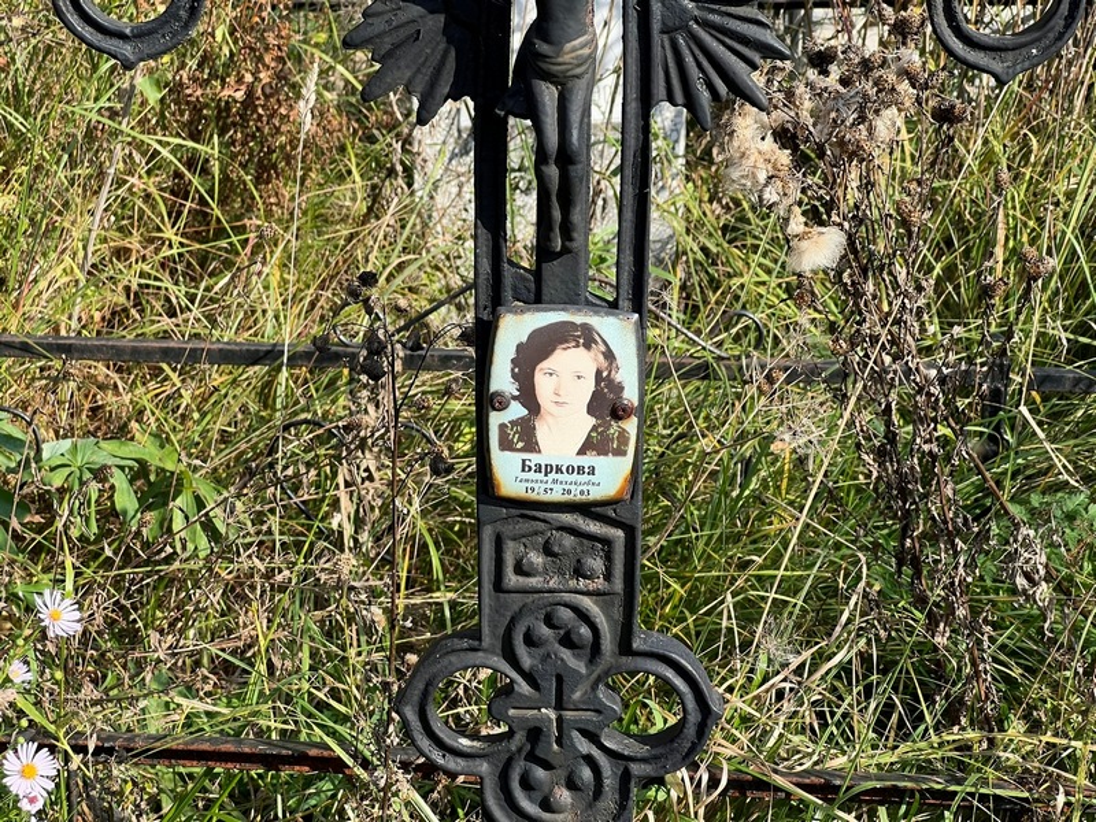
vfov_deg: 19.1
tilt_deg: -18.8
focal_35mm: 77
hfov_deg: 25.3
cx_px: 548
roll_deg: -0.9
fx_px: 2438
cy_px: 411
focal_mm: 9
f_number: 2.8
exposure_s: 1/531
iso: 32
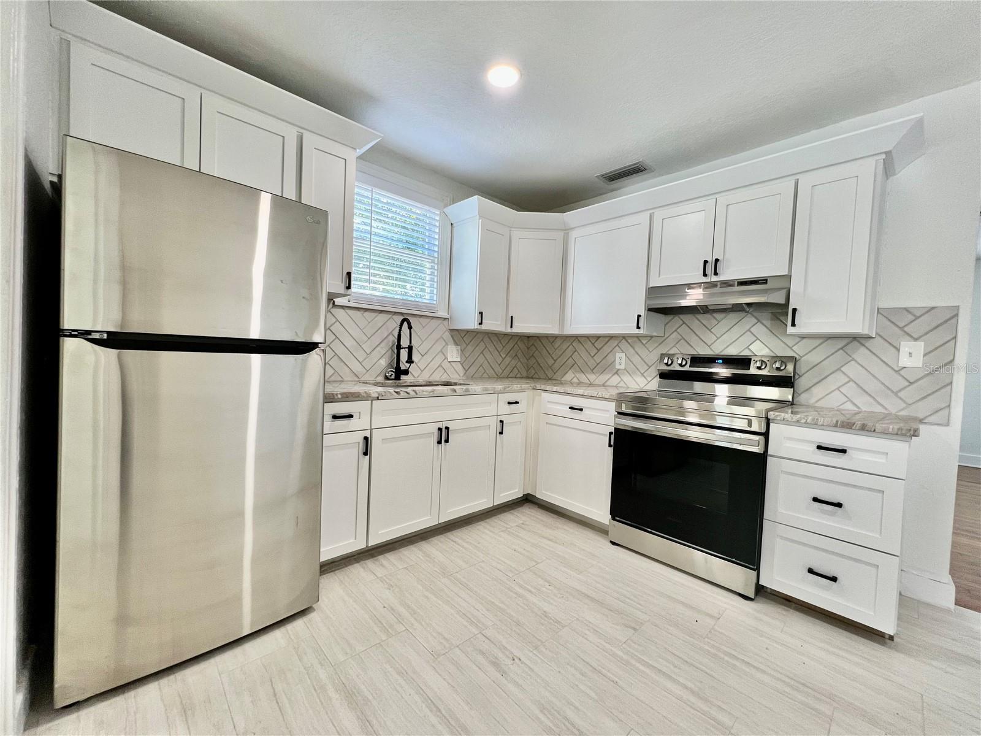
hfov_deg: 106.2
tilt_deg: -2.4
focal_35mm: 13
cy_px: 368
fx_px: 368
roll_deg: -1.6
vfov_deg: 89.9
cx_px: 490
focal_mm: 1.57
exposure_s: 1/120
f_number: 1.8
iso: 160
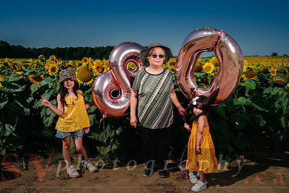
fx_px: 242
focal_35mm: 30
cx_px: 144
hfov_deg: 61.6
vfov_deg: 43.4
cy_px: 102
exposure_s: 1/125
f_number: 7.1
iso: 50
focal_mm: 36.2
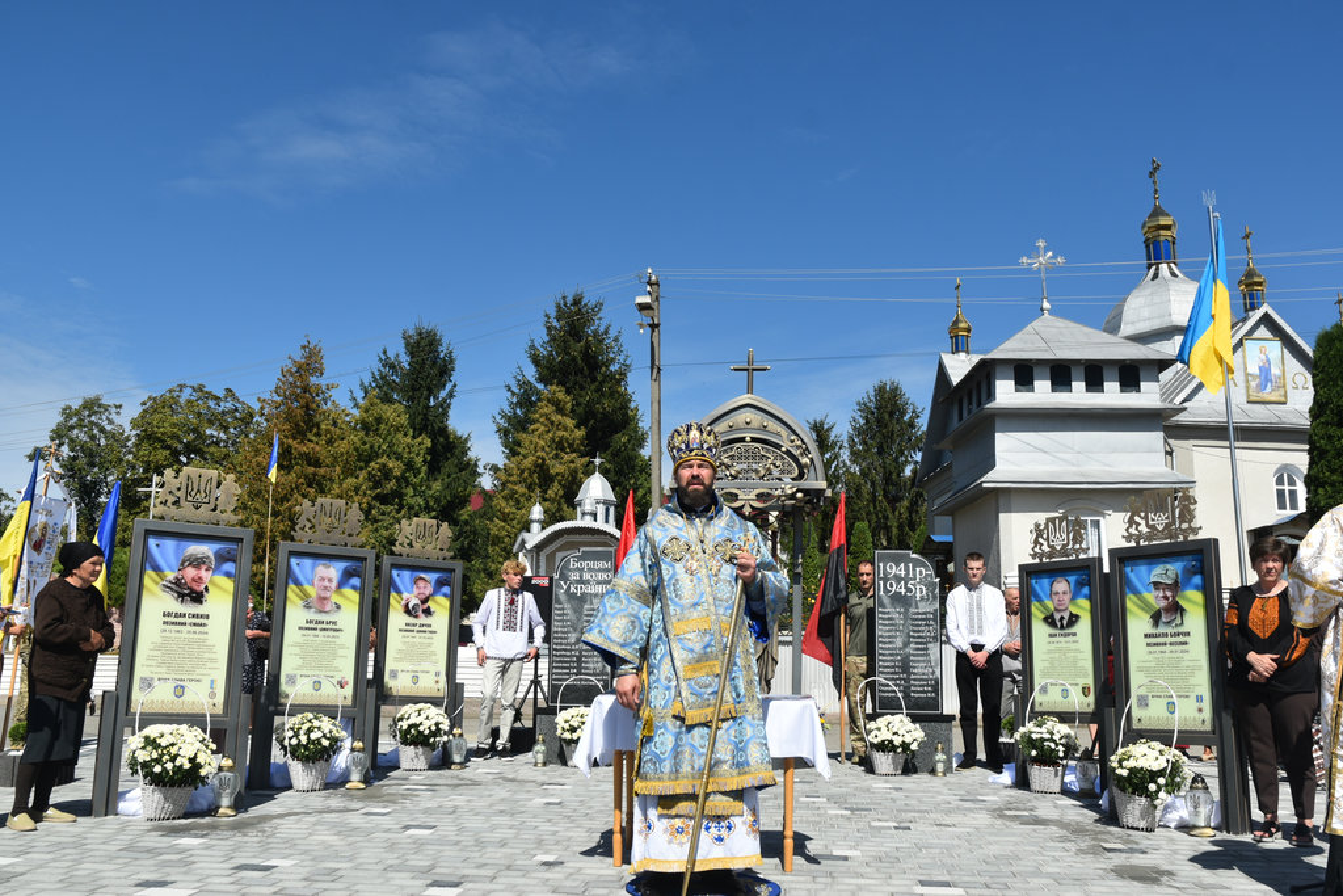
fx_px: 1231
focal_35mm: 33
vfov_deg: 40.0
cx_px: 672
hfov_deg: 57.2
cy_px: 448
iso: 100
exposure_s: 1/320
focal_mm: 22
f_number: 9
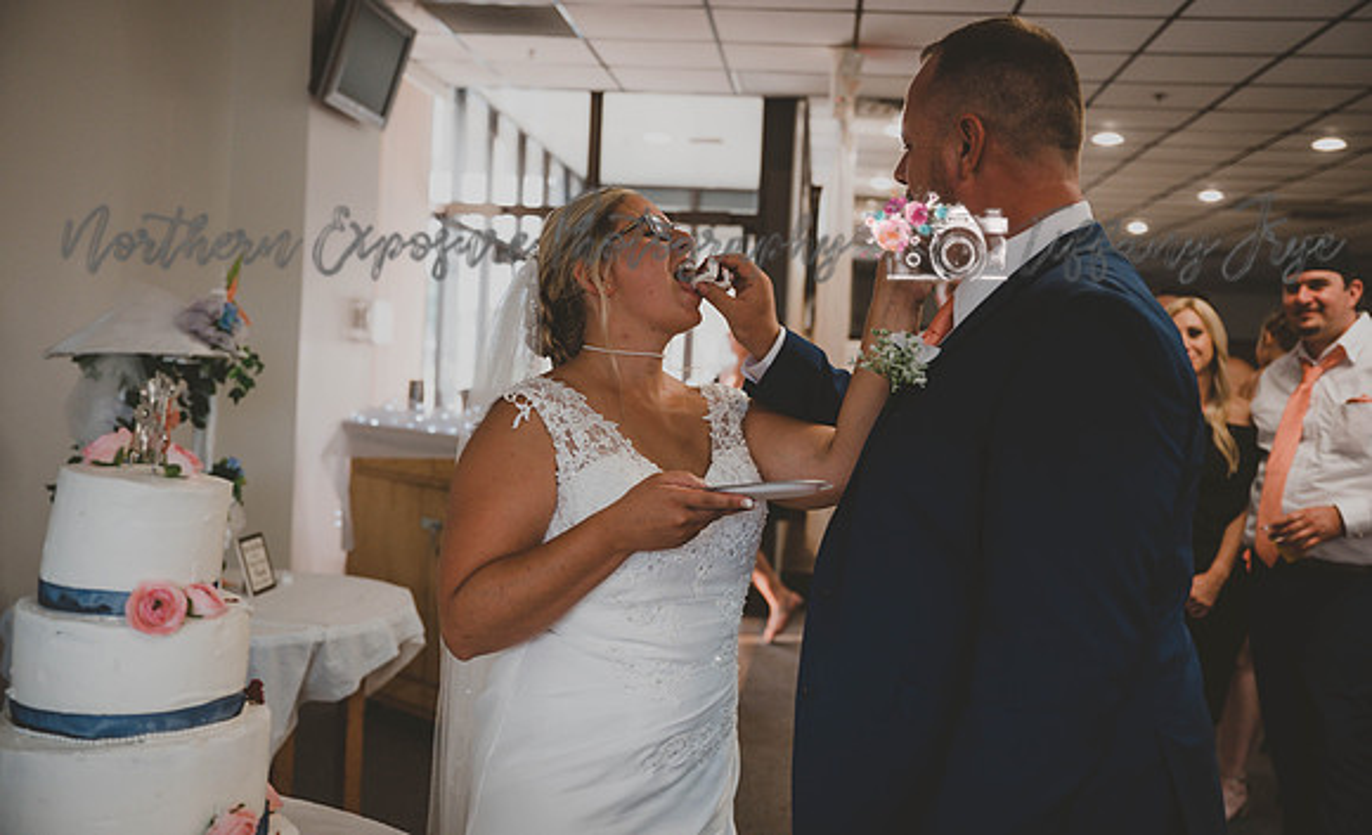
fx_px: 1410
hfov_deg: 51.9
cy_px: 378
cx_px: 686
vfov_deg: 33.0
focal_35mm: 38
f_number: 2.8
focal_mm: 37
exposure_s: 1/125
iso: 1000
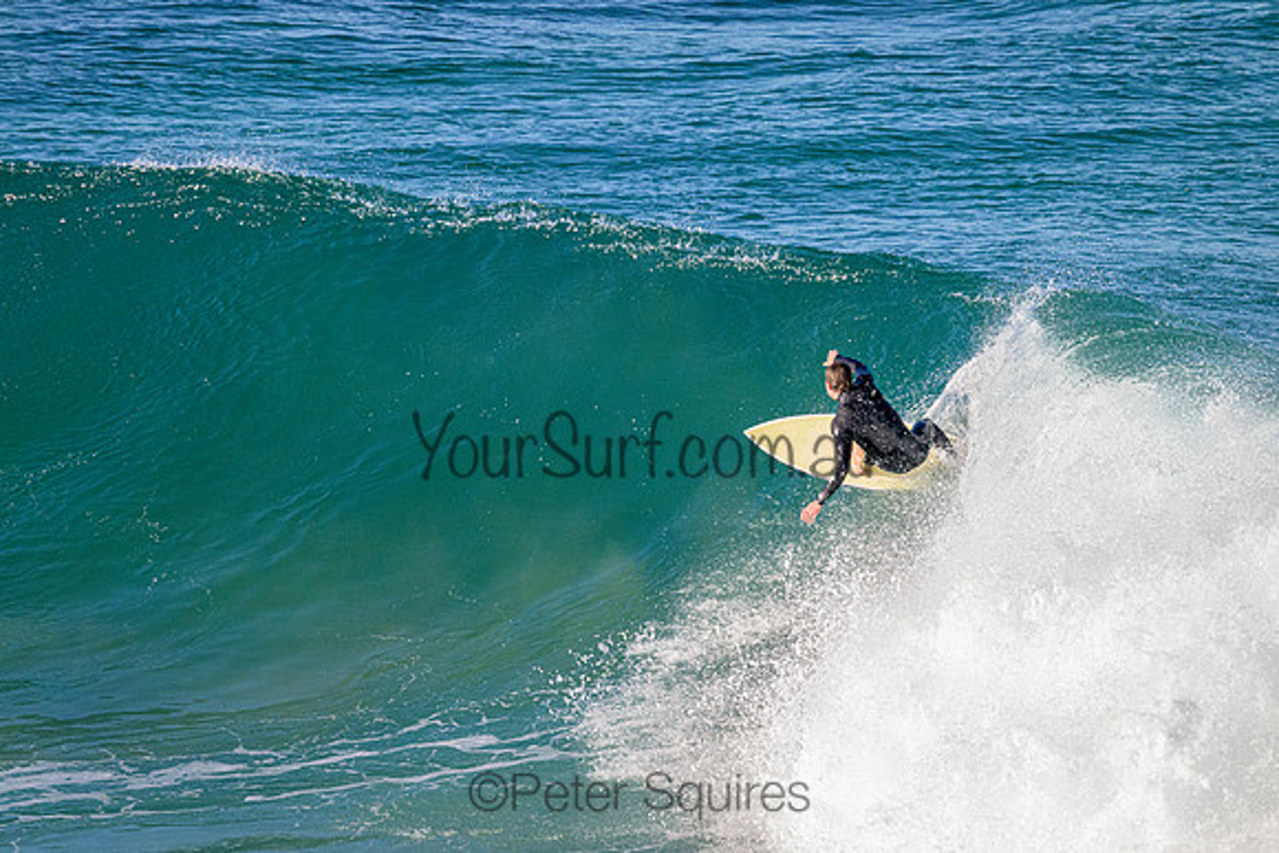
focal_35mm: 530
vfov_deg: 2.6
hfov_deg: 3.9
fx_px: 18833
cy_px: 426
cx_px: 640
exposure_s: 1/2000
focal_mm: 530
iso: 2500
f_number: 11
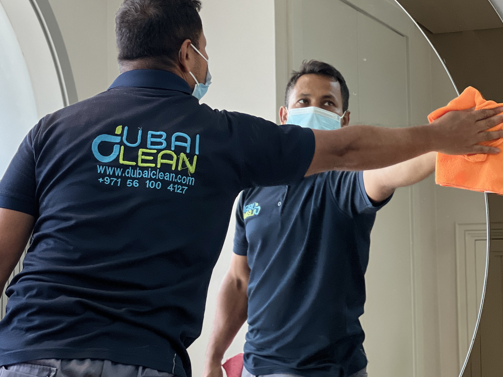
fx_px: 1526
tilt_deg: +7.2
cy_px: 154
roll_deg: +0.0
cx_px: 206
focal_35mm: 105
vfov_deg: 14.1
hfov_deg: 18.7
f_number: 2.8
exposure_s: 1/100
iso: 160
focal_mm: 9
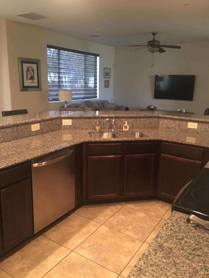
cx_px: 104
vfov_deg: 61.7
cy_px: 139
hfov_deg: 48.2
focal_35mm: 29
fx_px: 233
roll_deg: -0.9
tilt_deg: -12.5
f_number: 2.2
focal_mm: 4.15
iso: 320
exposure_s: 1/15
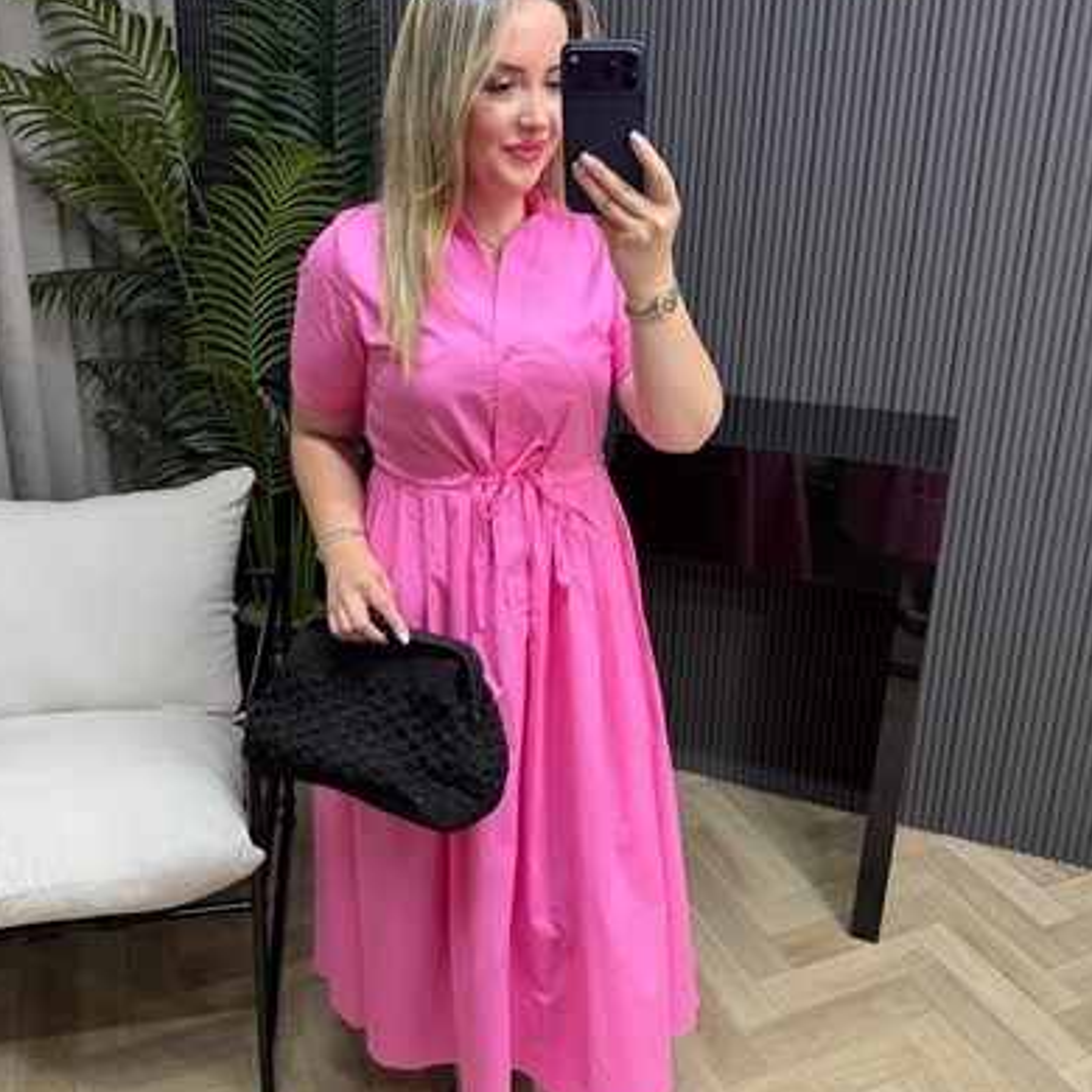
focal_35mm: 29
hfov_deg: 55.6
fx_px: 1035
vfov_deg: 55.5
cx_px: 543
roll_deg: -1.5
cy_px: 483
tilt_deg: -24.4
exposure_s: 1/50
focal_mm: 6.76
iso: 200
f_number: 1.78
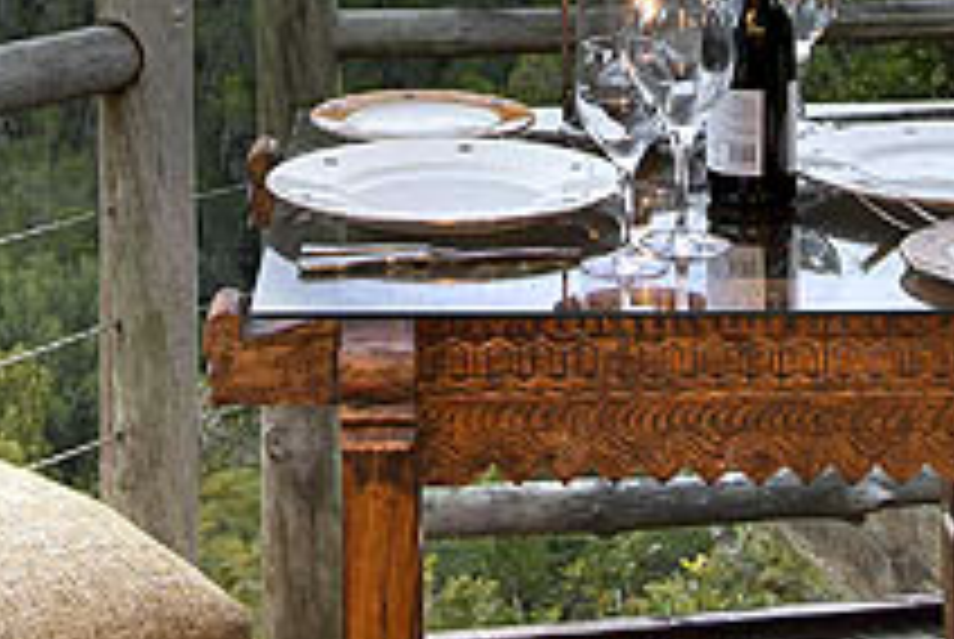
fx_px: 2813
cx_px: 405
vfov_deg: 12.1
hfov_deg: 19.2
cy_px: -423
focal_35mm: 106
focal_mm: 15
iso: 200
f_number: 8
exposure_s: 1
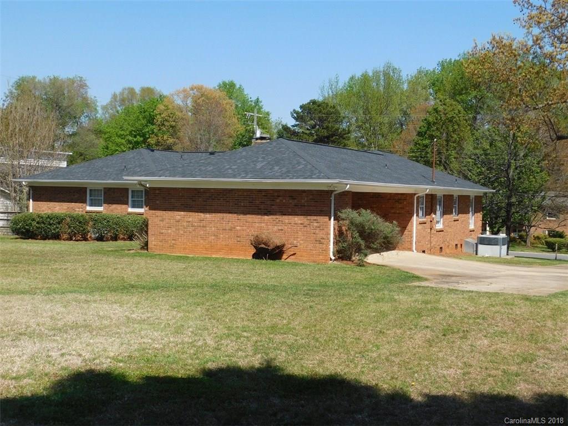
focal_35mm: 45
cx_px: 284
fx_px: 738
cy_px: 213
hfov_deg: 42.1
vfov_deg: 32.2
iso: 125
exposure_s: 1/1000
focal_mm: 8
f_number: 3.7
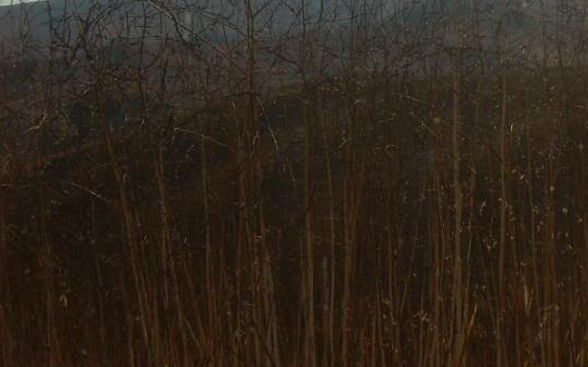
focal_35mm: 76
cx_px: 453
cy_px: -2
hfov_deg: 26.7
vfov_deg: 16.8
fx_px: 1218
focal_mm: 6.3
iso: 50
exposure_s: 1/210
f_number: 4.6
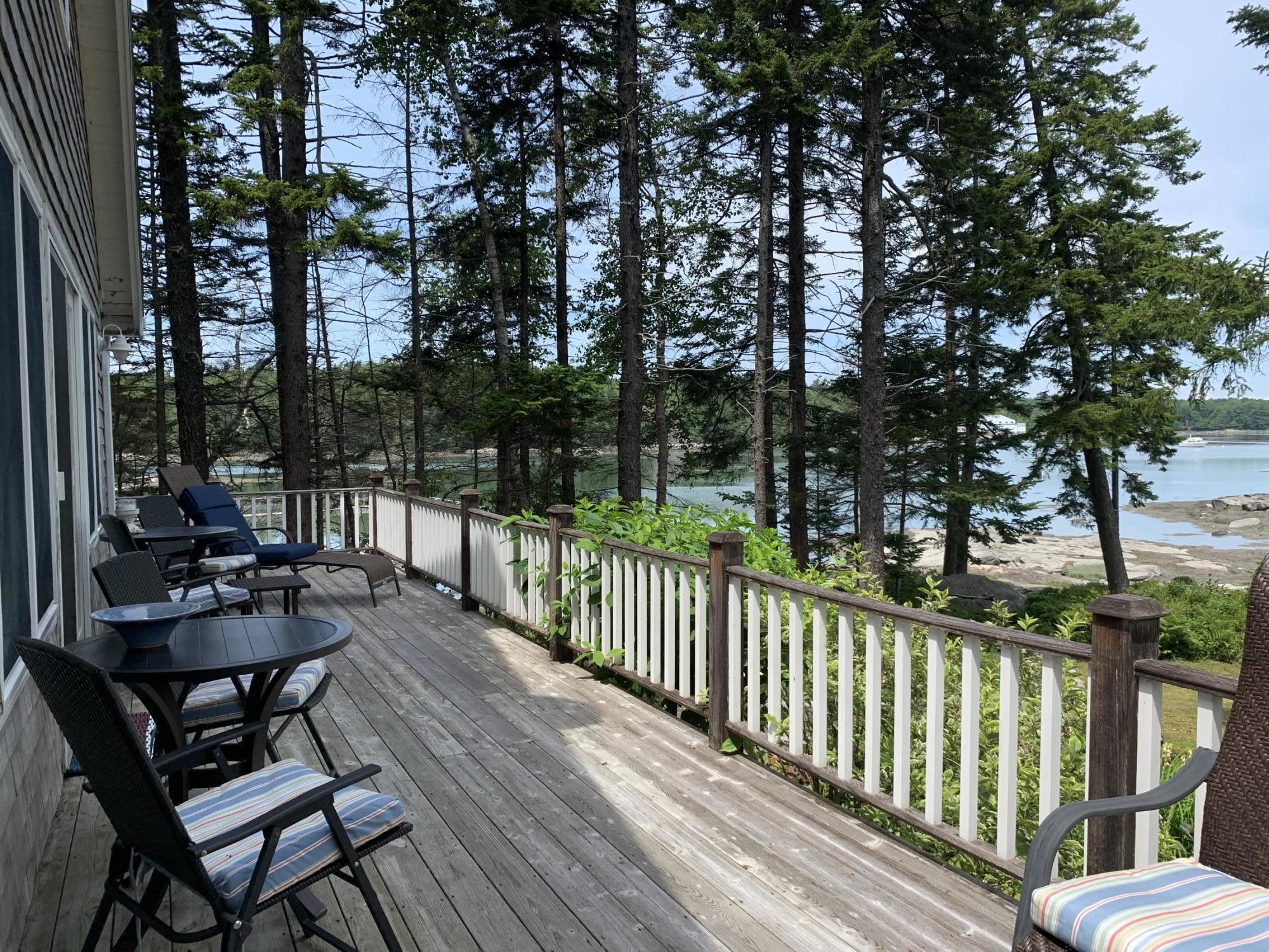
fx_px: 953
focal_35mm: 26
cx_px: 634
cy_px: 476
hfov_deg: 67.3
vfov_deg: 53.1
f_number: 1.8
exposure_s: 1/1124
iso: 25
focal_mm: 4.25
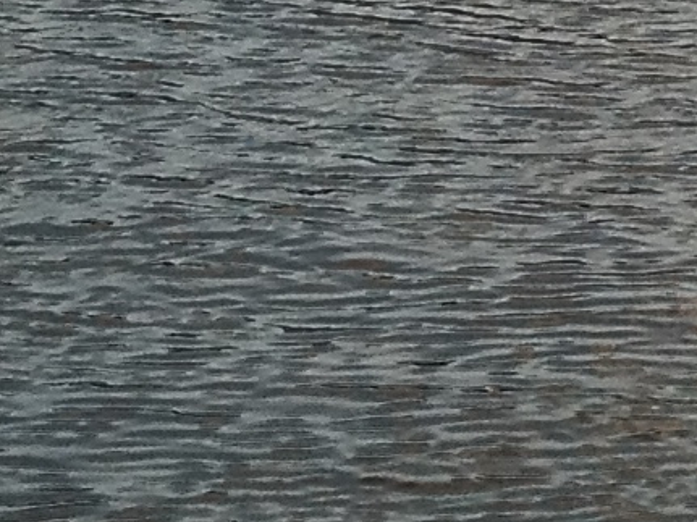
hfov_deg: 7.0
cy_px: -1316
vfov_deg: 5.2
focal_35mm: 265
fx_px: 5334
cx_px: 1747
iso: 64
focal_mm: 4.28
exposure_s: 1/325
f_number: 2.4
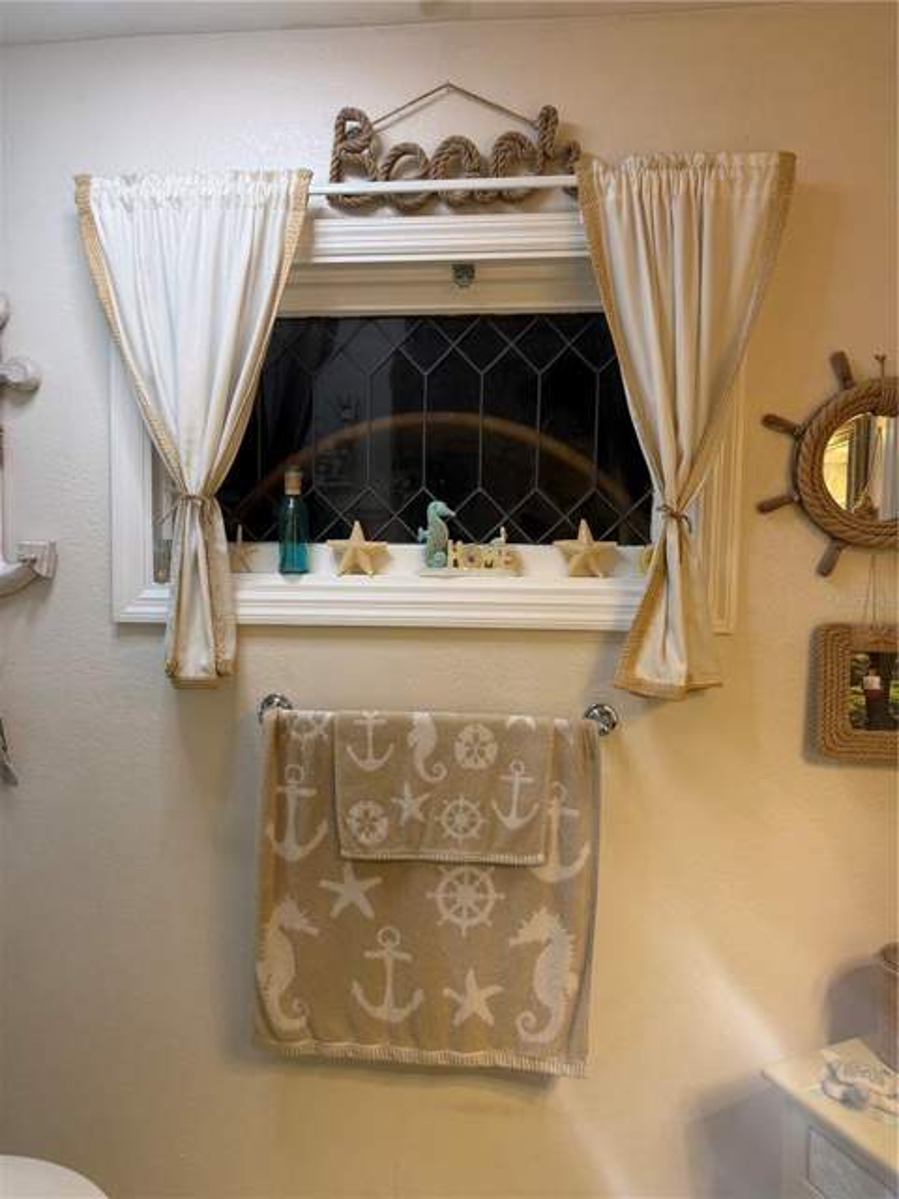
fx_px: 831
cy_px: 600
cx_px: 450
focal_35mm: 24
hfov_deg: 56.8
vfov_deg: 71.6
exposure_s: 1/60
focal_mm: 6.76
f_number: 1.78
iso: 160
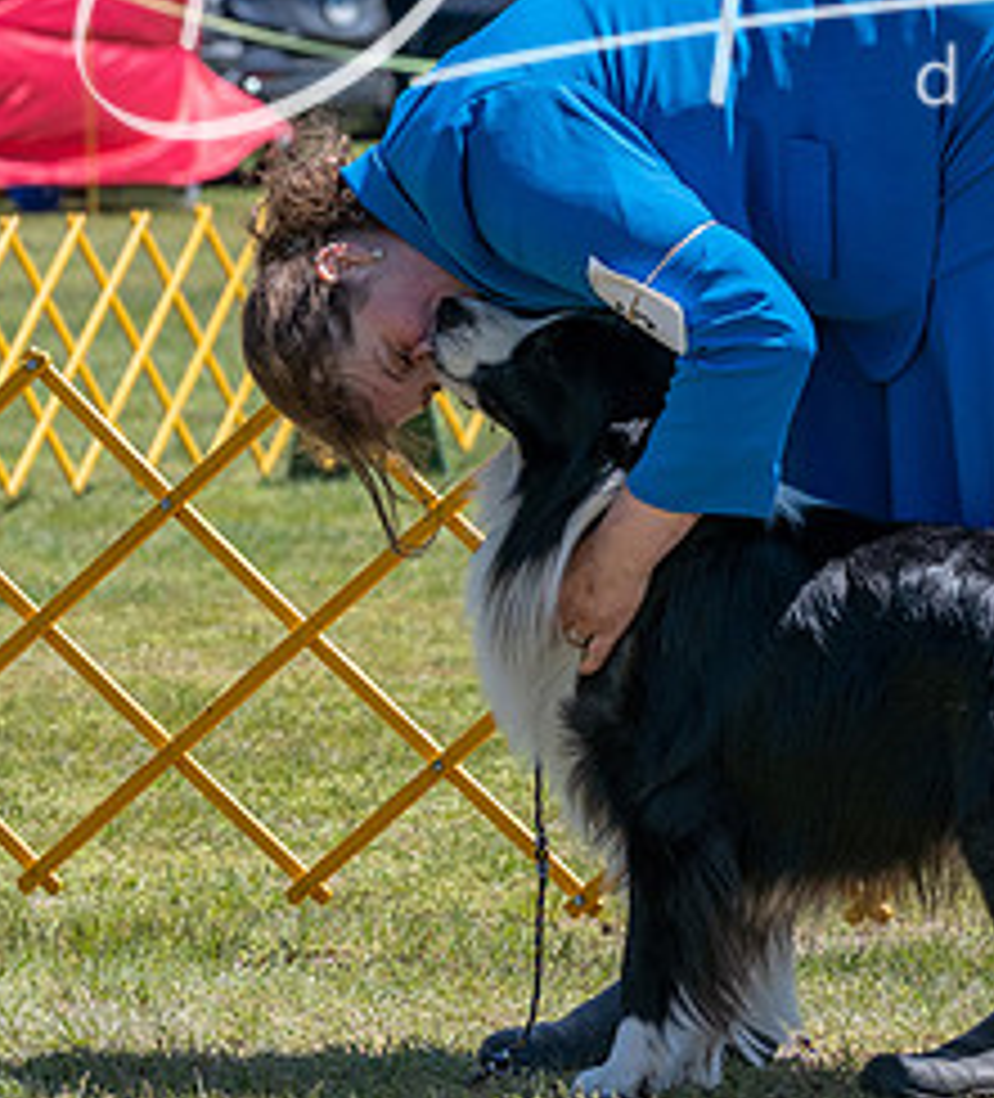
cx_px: 732
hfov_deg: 4.5
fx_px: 12627
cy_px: 341
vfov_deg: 5.0
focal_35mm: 369
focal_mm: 133
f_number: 7.1
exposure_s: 1/1600
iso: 800
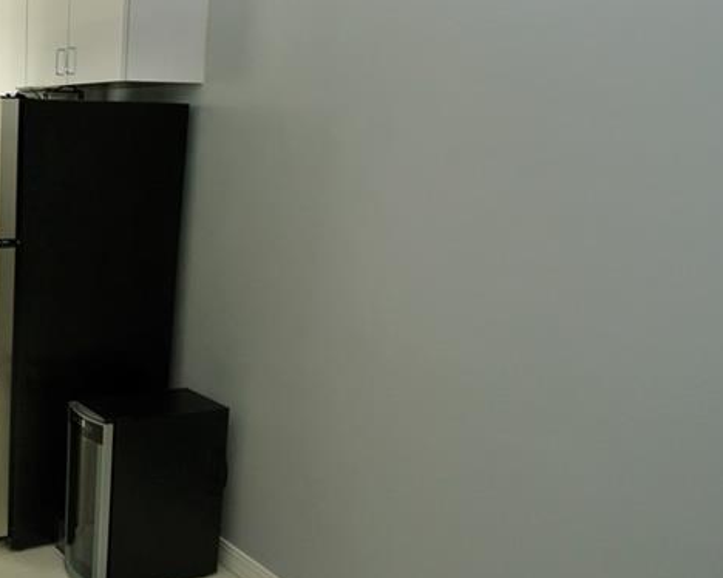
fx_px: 791
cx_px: -9
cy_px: 298
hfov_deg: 42.1
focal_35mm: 37
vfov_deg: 40.1
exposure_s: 1/60
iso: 100
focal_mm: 6.7
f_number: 3.5
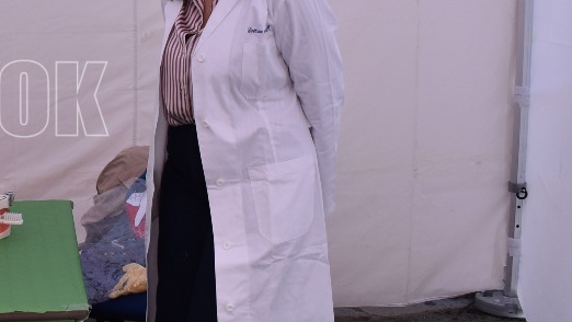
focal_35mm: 65
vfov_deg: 18.5
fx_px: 986
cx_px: -10
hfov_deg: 30.0
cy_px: 113
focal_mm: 18
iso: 400
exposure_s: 1/250
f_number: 5.6
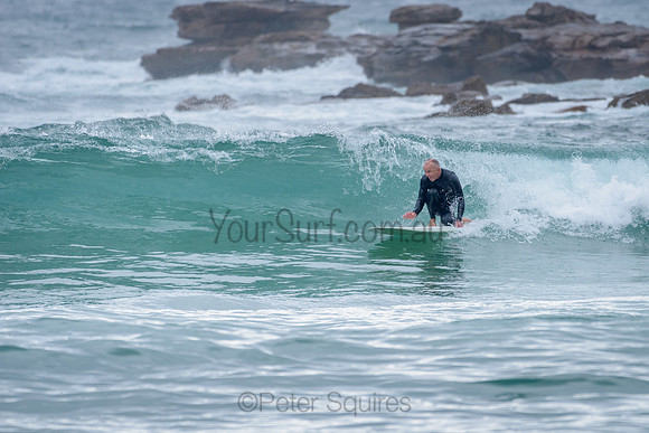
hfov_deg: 3.4
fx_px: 11057
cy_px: 217
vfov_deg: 2.2
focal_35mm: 613
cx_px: 398
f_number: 5.6
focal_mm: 500
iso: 500
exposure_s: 1/1250
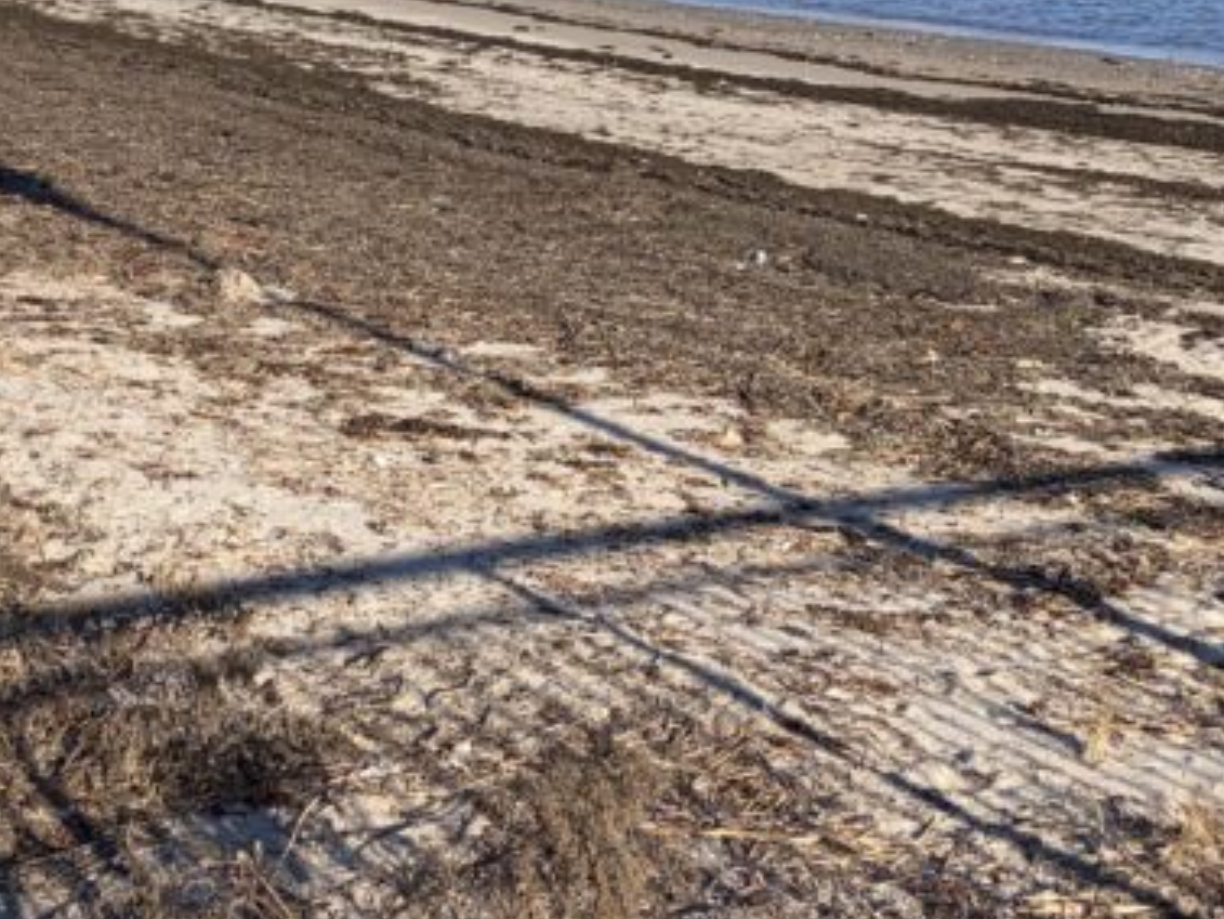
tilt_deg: -11.0
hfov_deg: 25.6
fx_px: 2688
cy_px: 318
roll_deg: +0.7
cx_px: 455
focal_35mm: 76
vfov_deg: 19.3
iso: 32
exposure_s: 1/1799
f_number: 1.8
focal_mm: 3.99
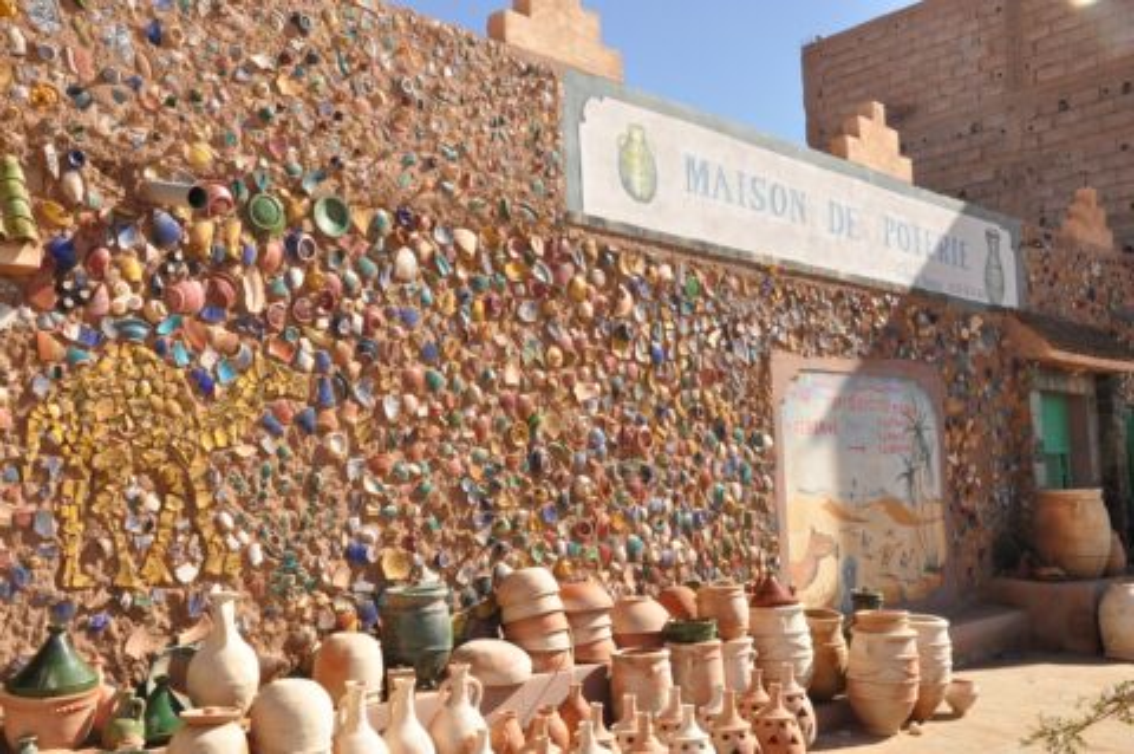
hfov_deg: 53.2
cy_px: 377
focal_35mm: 36
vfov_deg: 36.8
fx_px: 1133
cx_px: 567
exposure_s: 1/800
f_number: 14
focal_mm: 24
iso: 1600
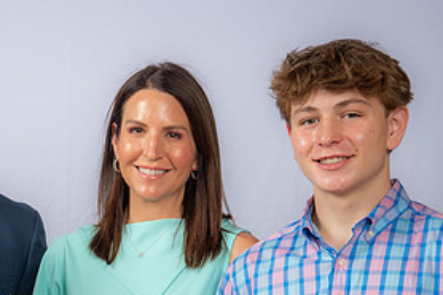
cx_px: 100
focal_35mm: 121
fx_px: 1488
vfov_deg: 11.2
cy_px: 292
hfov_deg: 16.8
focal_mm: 58
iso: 250
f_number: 6.3
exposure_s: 1/160
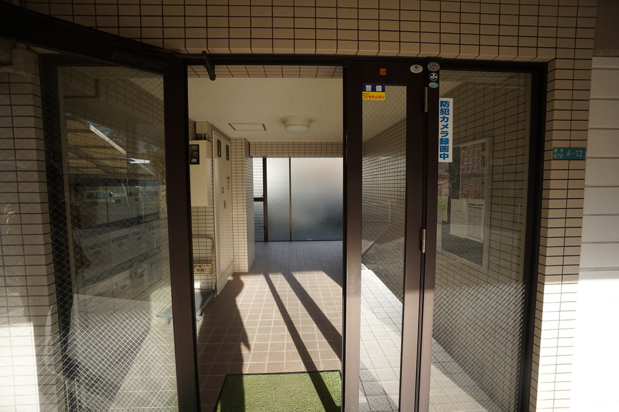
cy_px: 206
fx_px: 258
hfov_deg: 100.4
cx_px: 310
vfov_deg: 77.3
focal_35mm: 15
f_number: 6.3
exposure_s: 1/80
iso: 100
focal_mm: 10
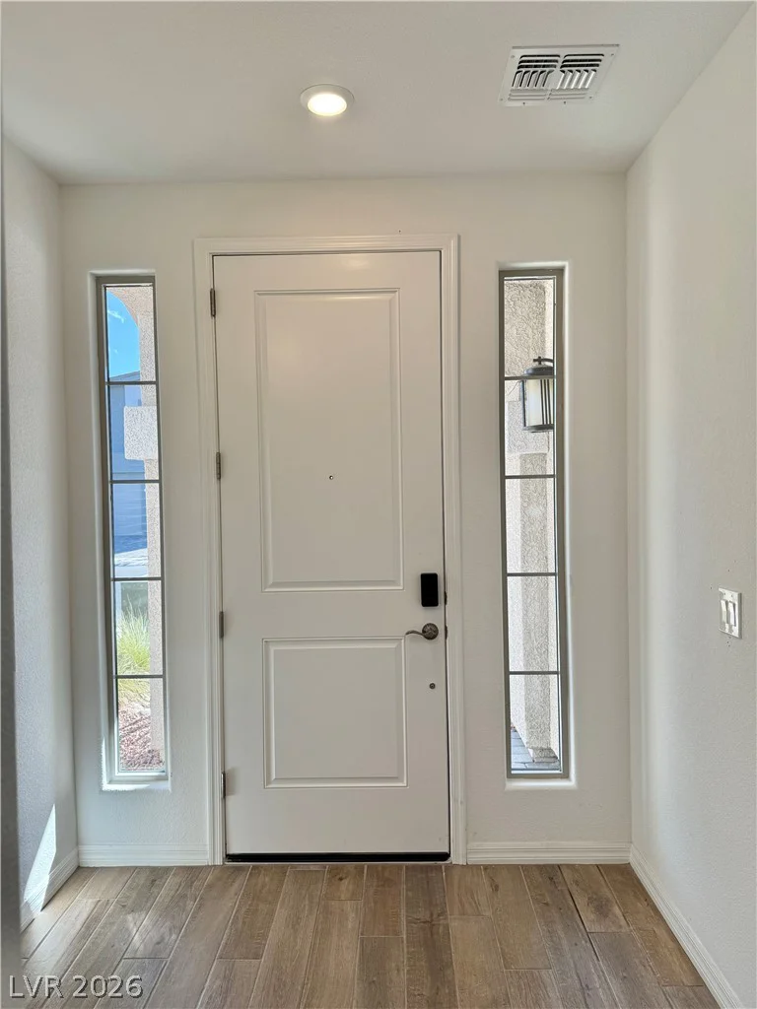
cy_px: 504
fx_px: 700
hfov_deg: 56.8
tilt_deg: -1.9
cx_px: 378
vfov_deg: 71.6
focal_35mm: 24
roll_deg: +2.4
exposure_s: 1/293
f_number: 1.78
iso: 80
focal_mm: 6.76
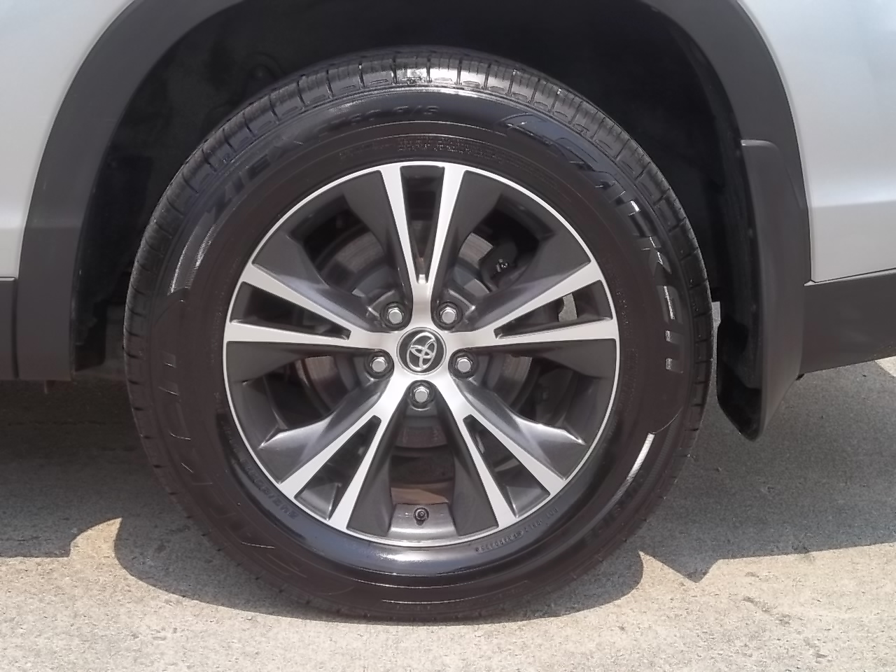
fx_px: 1838
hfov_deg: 27.4
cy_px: 336
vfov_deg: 20.7
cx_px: 448
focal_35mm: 71
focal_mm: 12.67
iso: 64
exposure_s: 1/160
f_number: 5.9
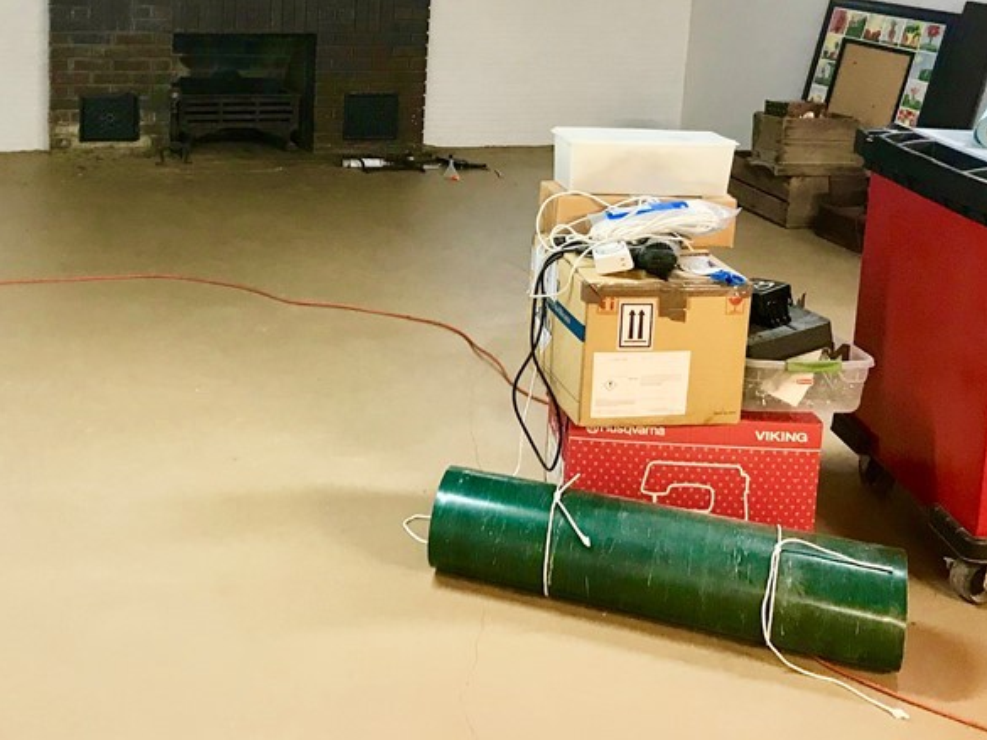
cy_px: 121
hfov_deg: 37.8
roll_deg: -2.3
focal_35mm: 49
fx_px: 1397
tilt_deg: -10.2
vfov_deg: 28.9
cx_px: 236
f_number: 1.8
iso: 40
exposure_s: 1/17
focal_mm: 3.99
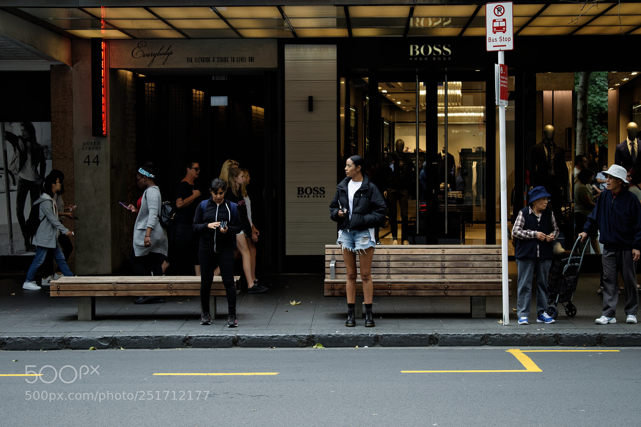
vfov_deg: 16.5
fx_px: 1469
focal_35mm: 82
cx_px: 320
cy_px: 214
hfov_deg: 24.6
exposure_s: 1/800
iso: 1600
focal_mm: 55
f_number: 5.6
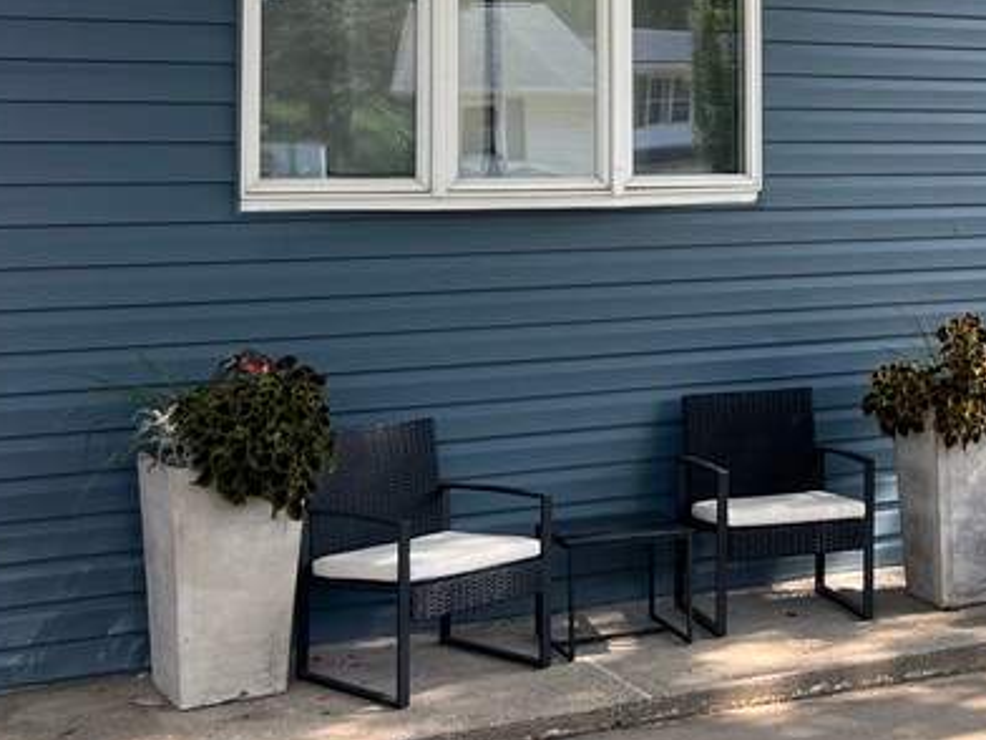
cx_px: 1014
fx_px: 1937
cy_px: 91
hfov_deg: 26.8
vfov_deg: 21.2
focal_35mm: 68
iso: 50
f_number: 1.5
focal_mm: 5.7
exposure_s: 1/733
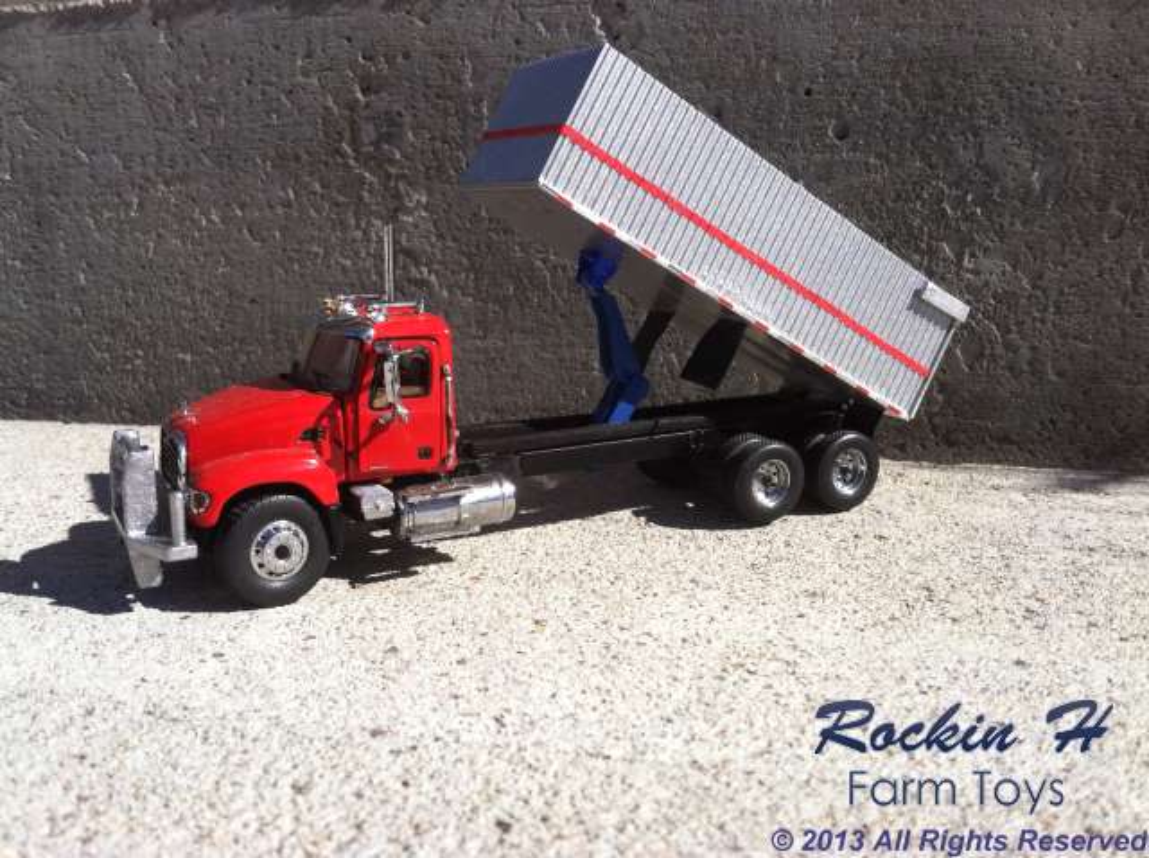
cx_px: 574
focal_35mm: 35
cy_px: 429
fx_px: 1160
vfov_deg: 40.6
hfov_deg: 52.7
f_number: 2.8
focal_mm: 3.85
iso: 80
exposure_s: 1/1667
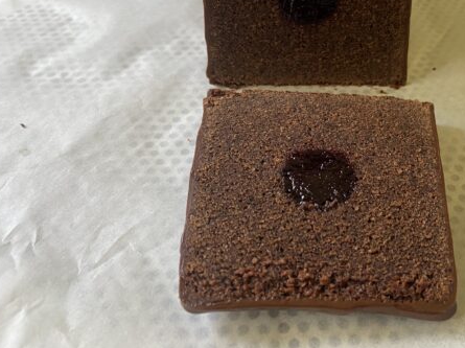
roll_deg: -1.0
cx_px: 334
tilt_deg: -40.5
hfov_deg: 46.6
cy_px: 102
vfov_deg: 36.2
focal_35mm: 39
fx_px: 523
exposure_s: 1/60
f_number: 1.8
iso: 160
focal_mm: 4.25
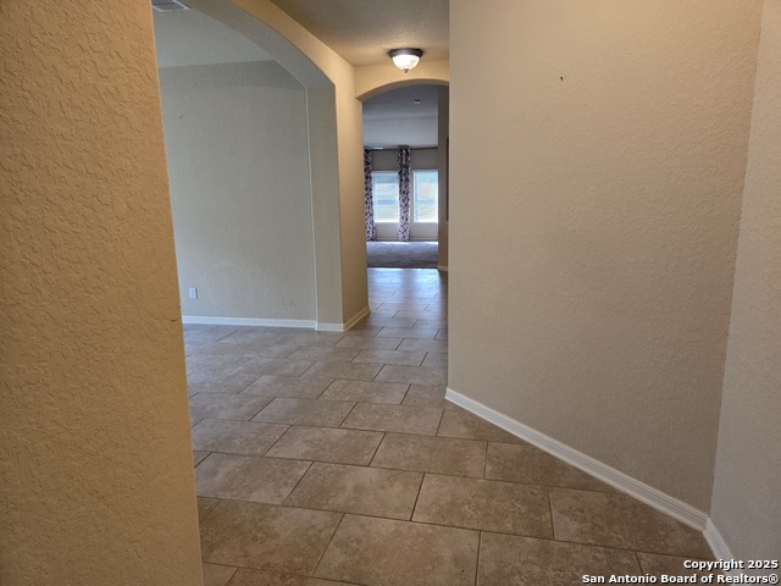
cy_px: 293
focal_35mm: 23
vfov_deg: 58.9
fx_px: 519
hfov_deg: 73.9
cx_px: 390
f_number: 1.8
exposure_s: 1/120
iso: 400
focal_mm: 5.4
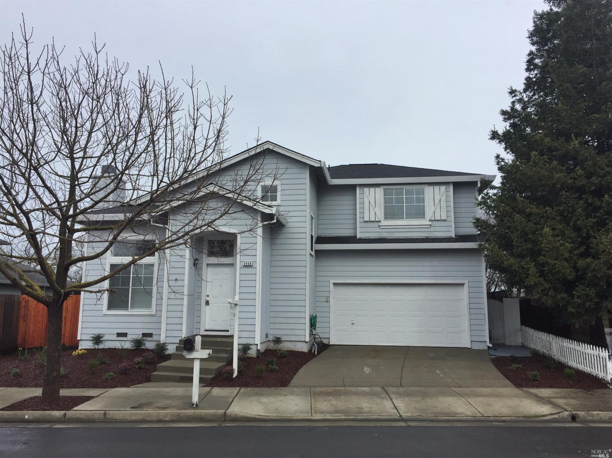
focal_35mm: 29
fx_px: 513
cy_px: 229
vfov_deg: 48.2
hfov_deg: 61.7
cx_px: 306
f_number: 2.2
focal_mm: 4.15
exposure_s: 1/1582
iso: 32
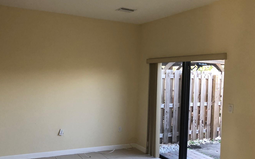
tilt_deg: -0.4
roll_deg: -1.7
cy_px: 81
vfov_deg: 35.3
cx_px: 113
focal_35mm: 36
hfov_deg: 53.9
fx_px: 250
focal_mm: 3.99
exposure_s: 1/30
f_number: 1.8
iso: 40
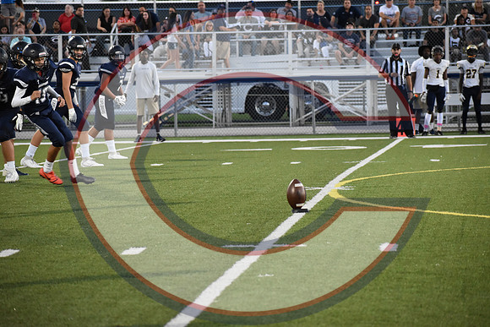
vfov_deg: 7.0
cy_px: 164
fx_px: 2655
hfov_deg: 10.5
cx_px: 245
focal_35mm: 195
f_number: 4.8
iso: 3200
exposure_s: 1/250
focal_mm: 130
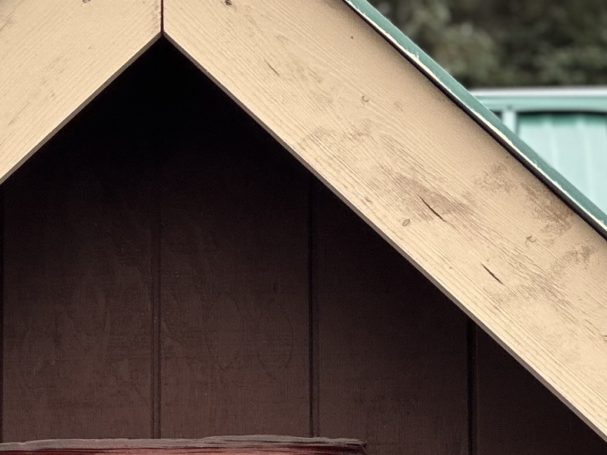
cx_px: 46
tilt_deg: +13.9
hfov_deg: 6.6
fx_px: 5280
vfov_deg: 4.9
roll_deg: -0.7
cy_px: 477
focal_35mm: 301
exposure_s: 1/121
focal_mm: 9
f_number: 2.8
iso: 32
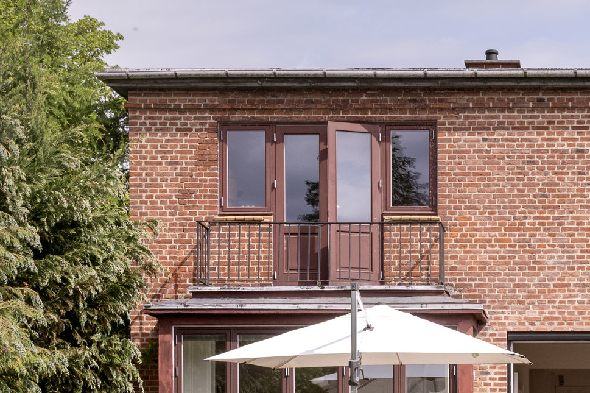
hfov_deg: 20.3
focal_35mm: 98
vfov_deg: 13.5
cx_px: 579
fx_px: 1598
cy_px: 510
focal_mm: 31.5
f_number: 10
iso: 400
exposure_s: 1/500
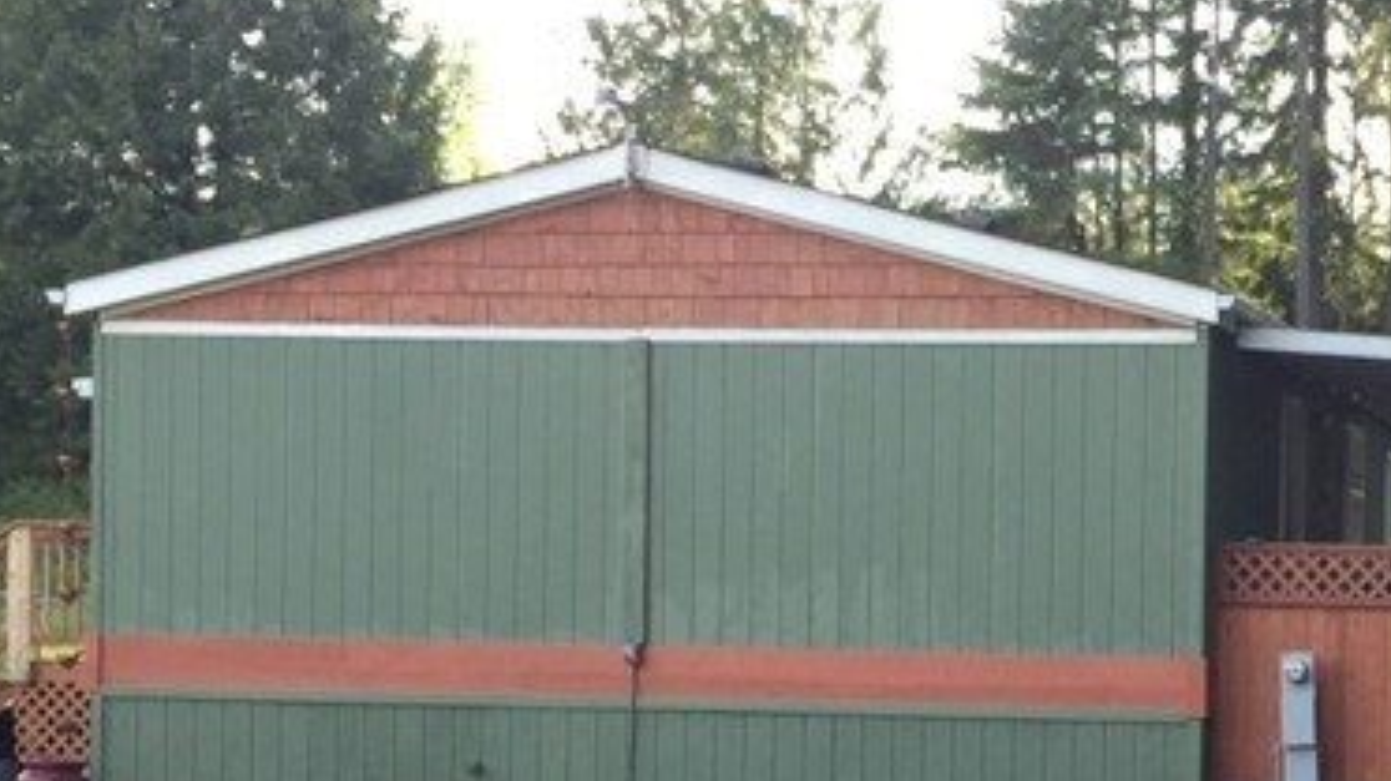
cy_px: 856
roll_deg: -1.1
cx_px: 1342
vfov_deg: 13.6
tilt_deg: -2.1
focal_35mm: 87
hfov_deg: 23.6
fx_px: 3208
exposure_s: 1/123
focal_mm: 4.15
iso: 32
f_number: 2.2
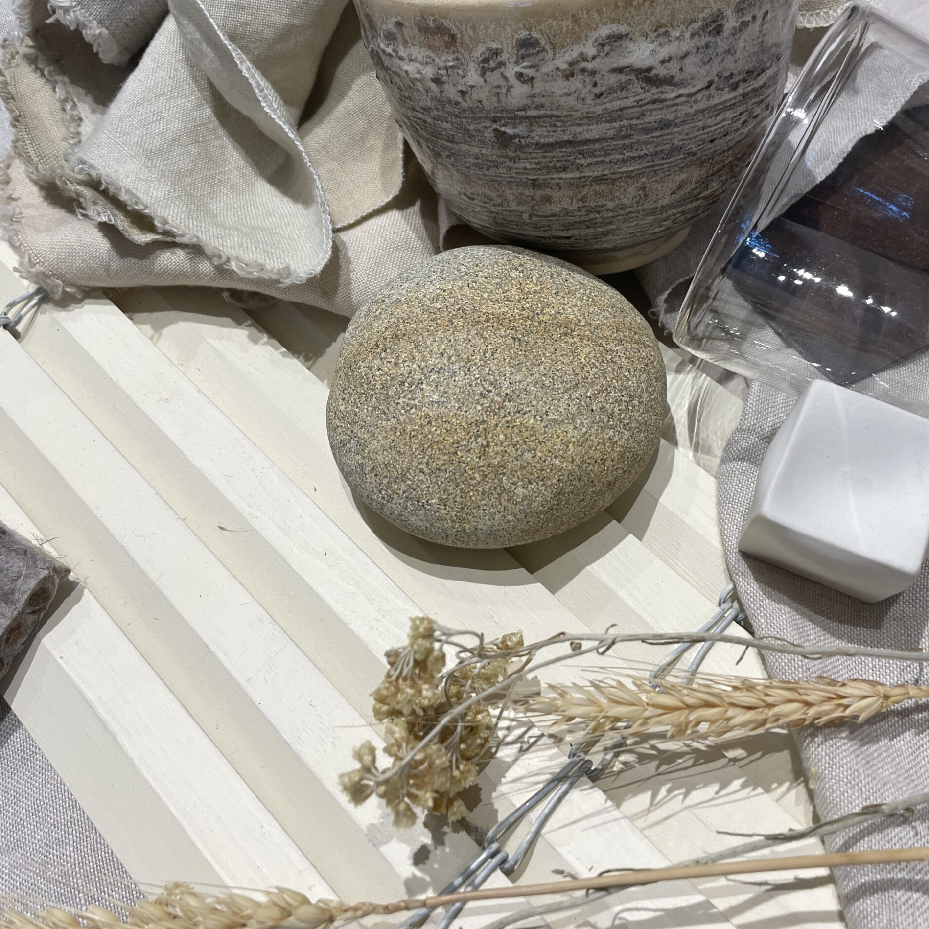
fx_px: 941
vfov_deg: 52.5
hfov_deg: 52.3
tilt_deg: -57.5
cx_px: 531
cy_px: 466
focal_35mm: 31
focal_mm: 4.2
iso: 125
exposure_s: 1/100
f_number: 1.6
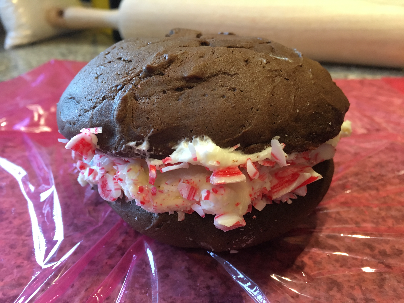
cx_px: 202
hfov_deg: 61.7
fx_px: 338
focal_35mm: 29
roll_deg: +1.3
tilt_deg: -28.9
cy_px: 152
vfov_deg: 48.2
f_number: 2.2
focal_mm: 4.15
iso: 125
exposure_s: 1/30
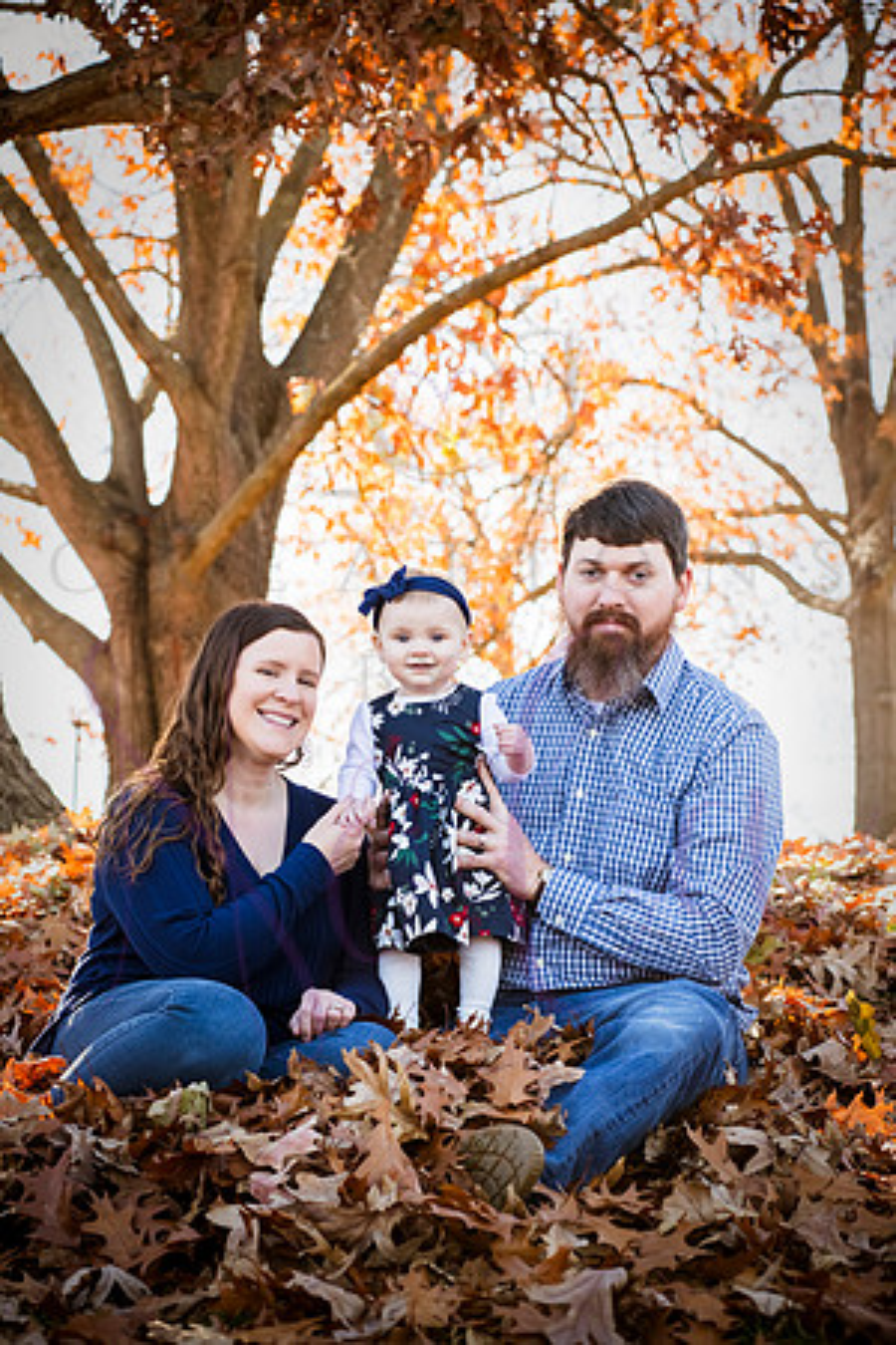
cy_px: 672
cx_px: 448
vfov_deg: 25.4
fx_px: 2986
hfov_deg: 17.1
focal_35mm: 80
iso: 400
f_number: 7.1
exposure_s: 1/320
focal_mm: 80
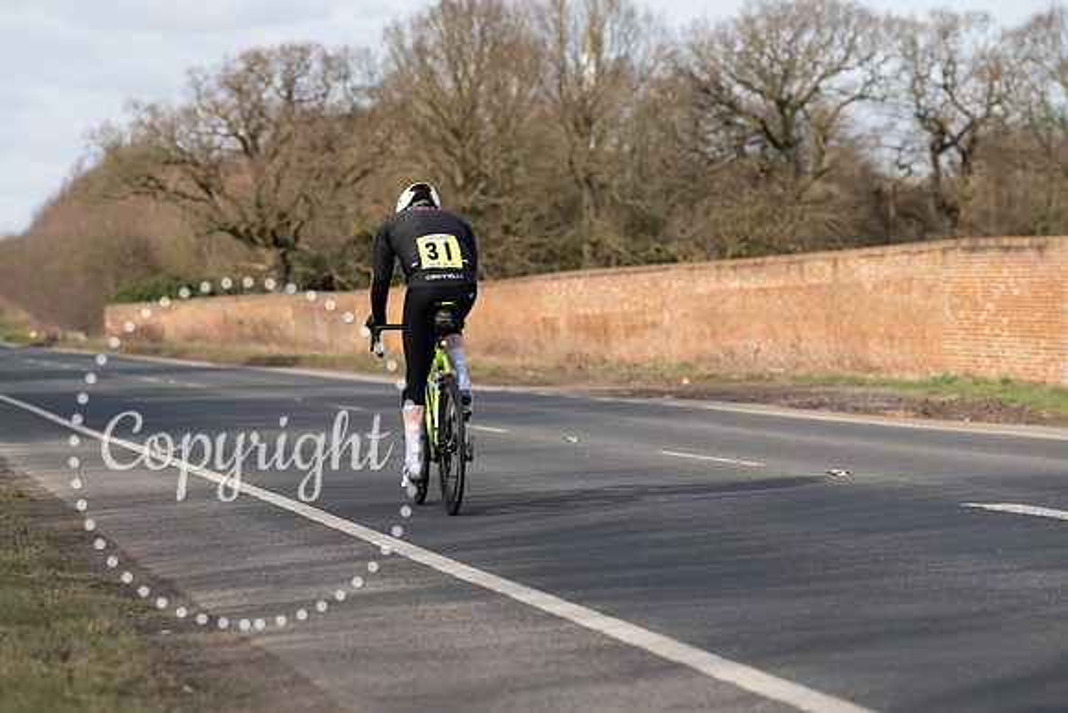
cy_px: 356
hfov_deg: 18.4
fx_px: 3294
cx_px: 534
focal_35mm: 111
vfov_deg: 12.3
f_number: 4
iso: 125
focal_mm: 111
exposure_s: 1/800
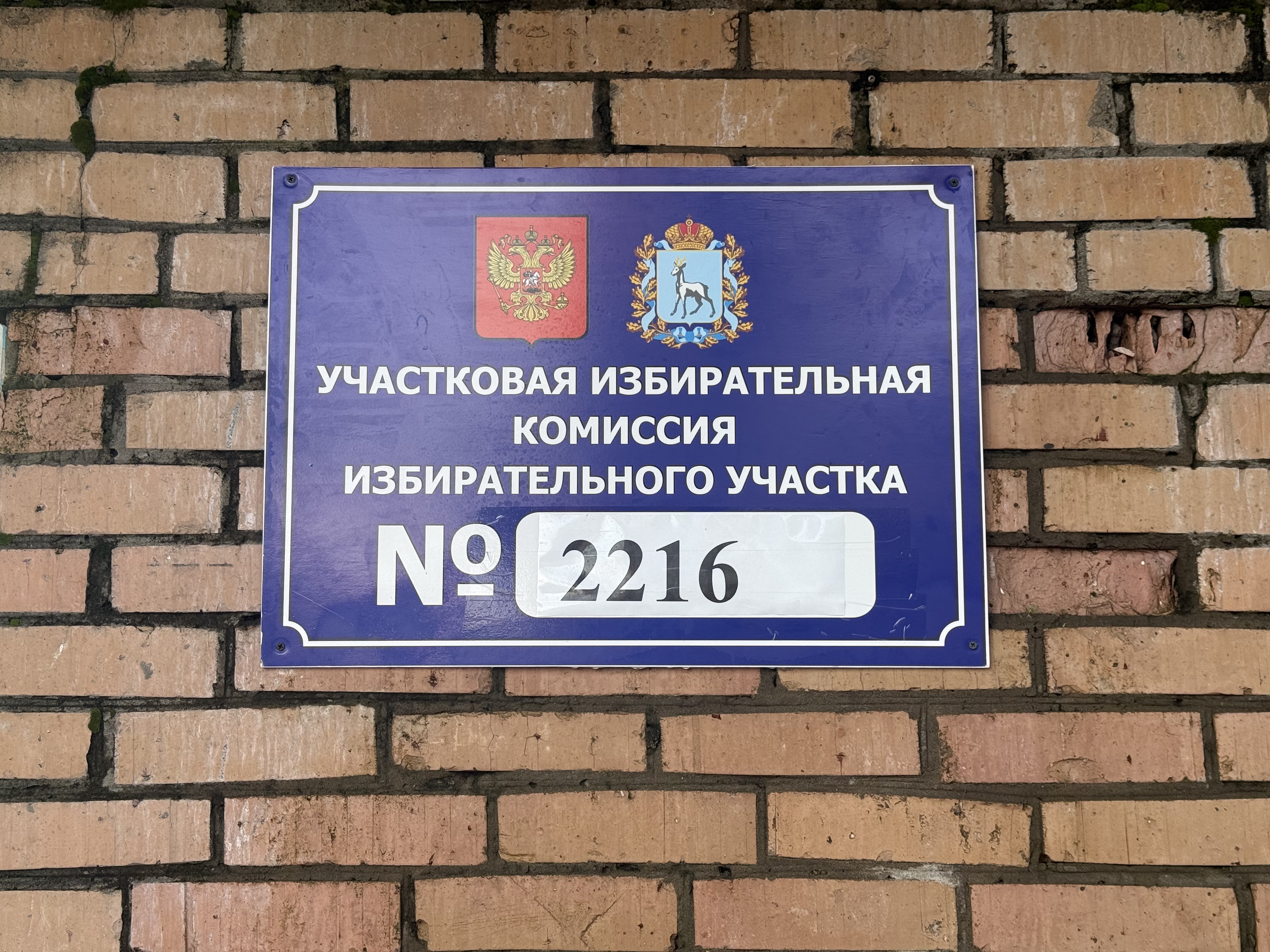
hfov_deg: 39.7
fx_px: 1761
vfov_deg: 30.3
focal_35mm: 48
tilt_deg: +8.6
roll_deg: -0.4
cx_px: 635
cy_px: 476
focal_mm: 6.76
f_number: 1.78
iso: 64
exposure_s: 1/315
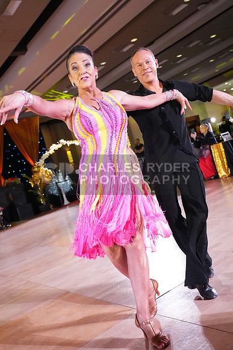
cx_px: 116
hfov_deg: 36.9
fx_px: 349
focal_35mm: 36
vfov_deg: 53.1
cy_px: 175
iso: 8000
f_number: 4.5
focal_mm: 36
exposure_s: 1/400
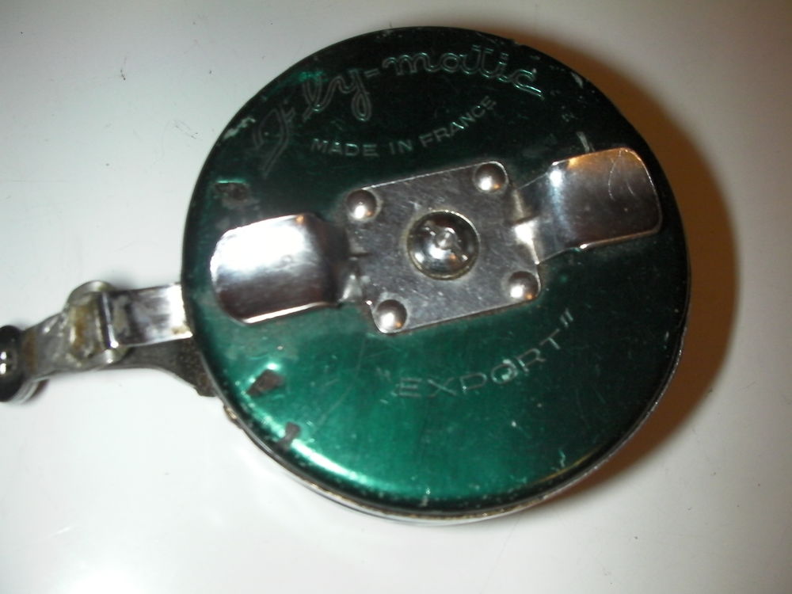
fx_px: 869
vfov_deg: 37.7
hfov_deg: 49.0
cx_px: 396
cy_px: 297
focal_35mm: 38
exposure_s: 1/30
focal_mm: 6.3
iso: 200
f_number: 5.6
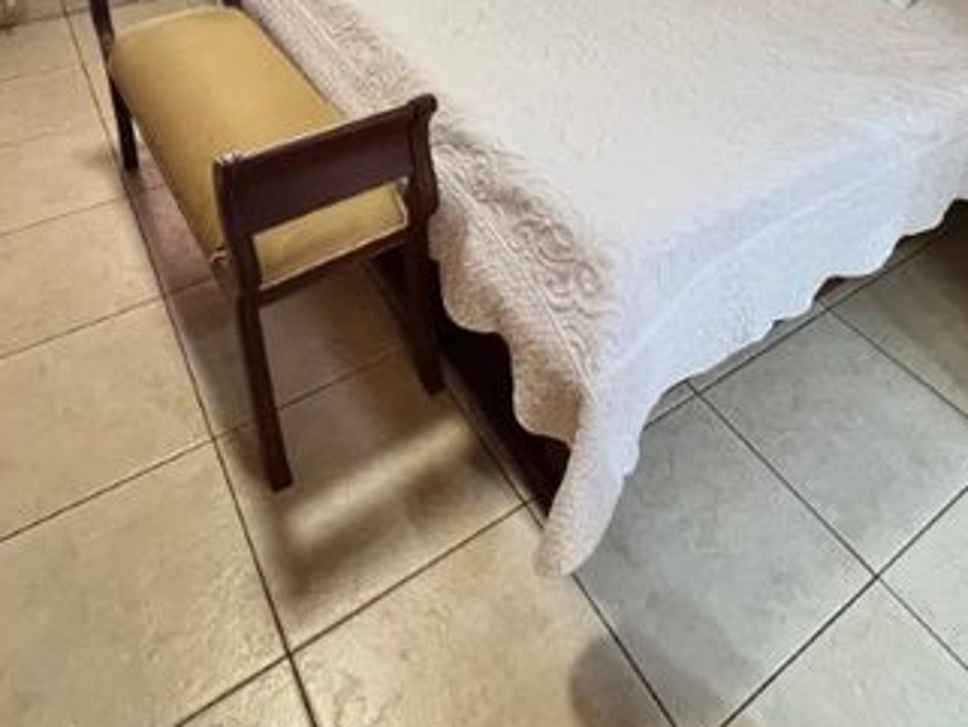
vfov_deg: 44.0
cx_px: 541
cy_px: 3
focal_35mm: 27
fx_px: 755
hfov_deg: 65.1
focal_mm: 1.57
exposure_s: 1/60
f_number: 1.8
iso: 250
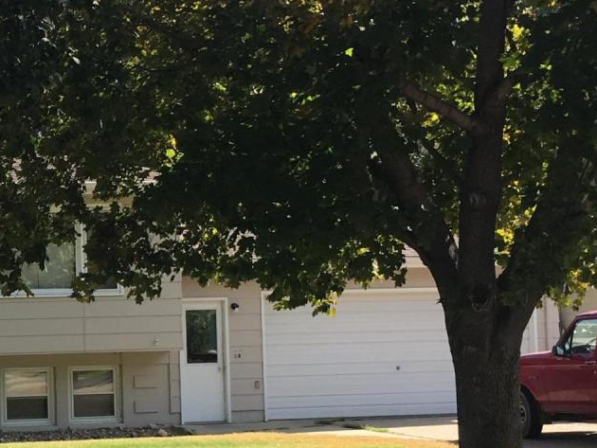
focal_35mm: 92
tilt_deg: +4.7
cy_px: 313
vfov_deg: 16.0
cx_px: -83
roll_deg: +0.9
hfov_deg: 20.2
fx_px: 1587
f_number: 2.2
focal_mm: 4.15
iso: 25
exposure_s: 1/460
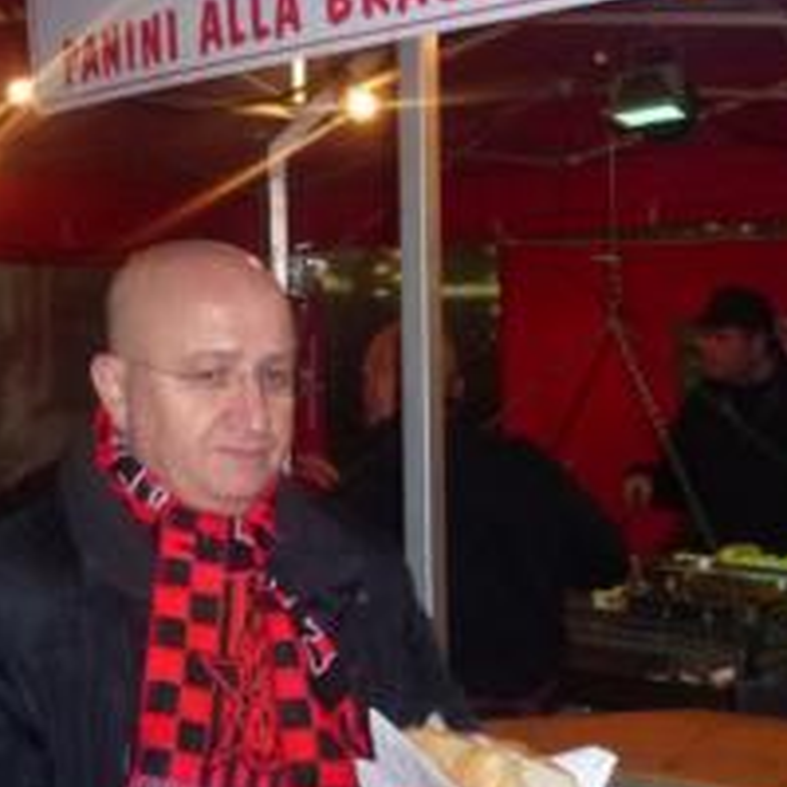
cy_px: 317
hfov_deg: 32.1
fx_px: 1363
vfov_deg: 32.1
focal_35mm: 53
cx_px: 315
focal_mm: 4.3
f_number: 3.3
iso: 320
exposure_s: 1/60
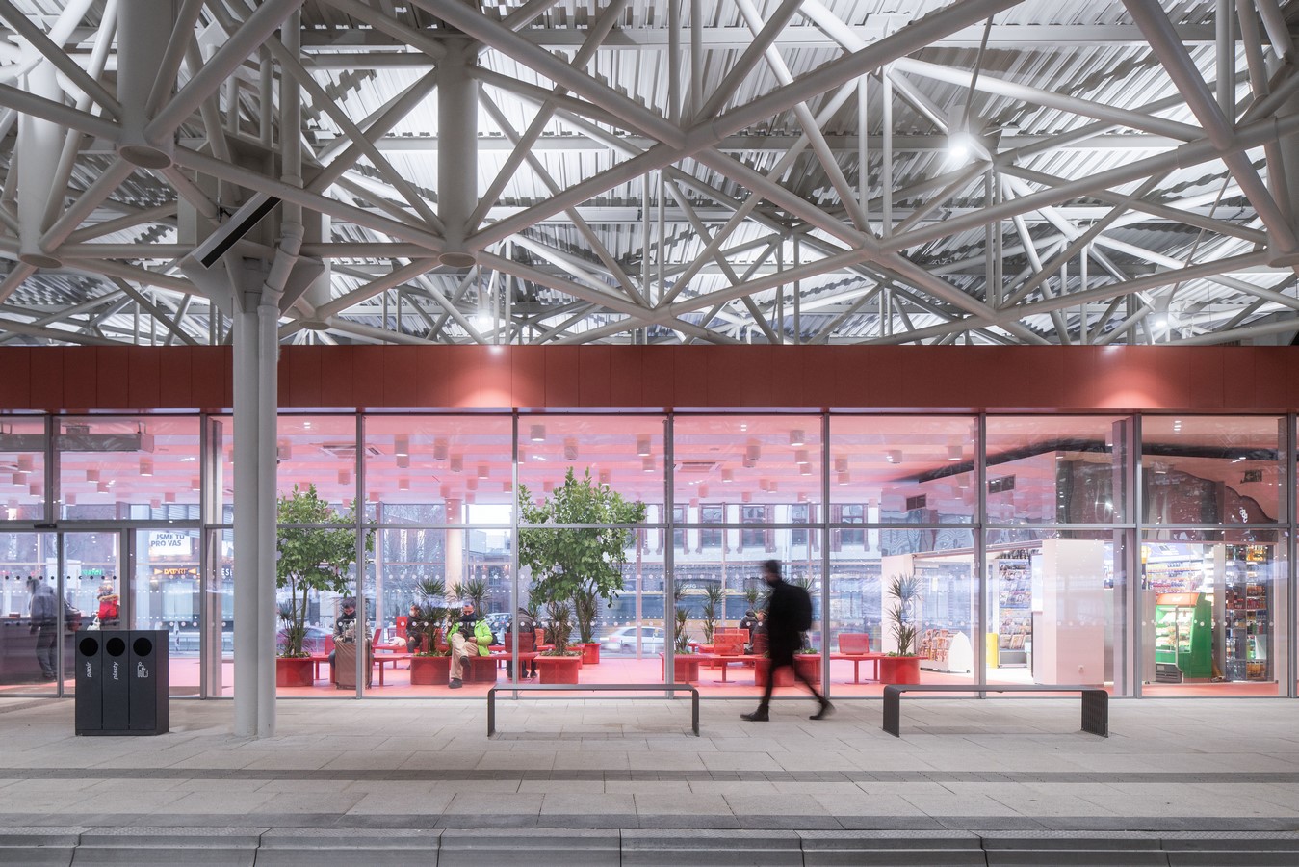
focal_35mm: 24
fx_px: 866
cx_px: 650
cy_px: 434
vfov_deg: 53.2
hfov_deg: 73.7
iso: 800
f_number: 7.1
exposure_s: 1/13
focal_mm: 24
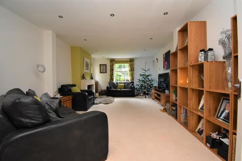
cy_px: 80
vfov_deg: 77.4
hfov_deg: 100.4
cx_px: 121
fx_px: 101
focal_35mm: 15
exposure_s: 1/60
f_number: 4.5
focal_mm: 10
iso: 2500
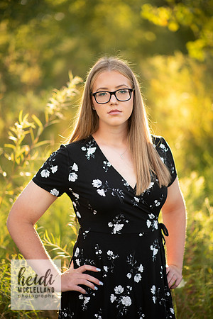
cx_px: 106
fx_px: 754
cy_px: 160
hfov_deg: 16.1
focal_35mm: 85
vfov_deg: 23.9
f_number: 1.8
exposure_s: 1/400
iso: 125
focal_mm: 85
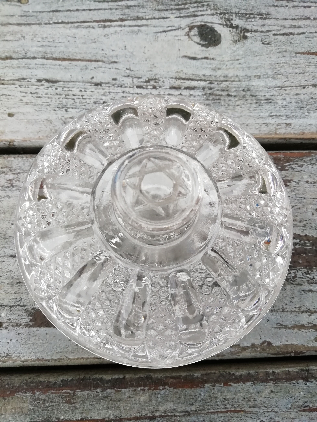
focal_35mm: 26
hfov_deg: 53.1
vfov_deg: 67.3
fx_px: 317
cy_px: 211
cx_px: 158
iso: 100
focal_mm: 3.21
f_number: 2.2
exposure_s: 1/100
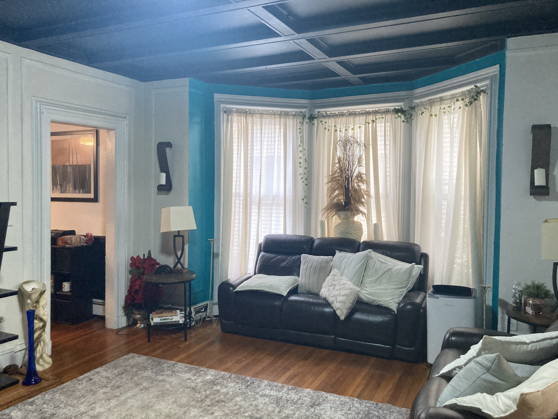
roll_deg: -0.1
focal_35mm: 28
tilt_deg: +0.2
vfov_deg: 49.7
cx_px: 279
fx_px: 451
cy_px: 210
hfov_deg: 63.4
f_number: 1.8
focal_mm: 3.99
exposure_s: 1/60
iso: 250
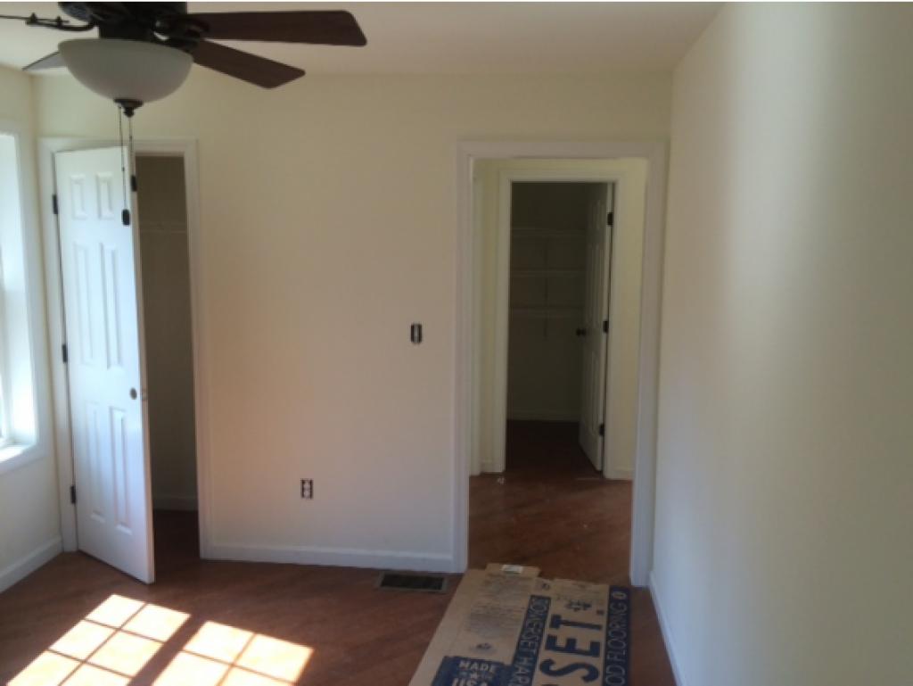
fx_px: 765
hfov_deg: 61.6
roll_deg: +0.3
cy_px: 343
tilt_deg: -8.6
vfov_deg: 48.3
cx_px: 456
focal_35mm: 29
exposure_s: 1/120
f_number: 2.2
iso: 64
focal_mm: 4.15
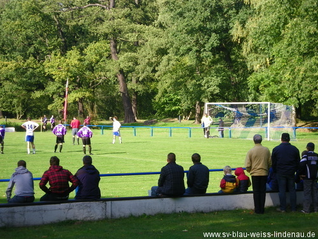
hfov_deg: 17.4
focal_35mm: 113
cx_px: 159
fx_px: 1038
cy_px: 119
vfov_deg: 13.1
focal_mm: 19.6
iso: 64
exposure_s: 1/60
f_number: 5.8
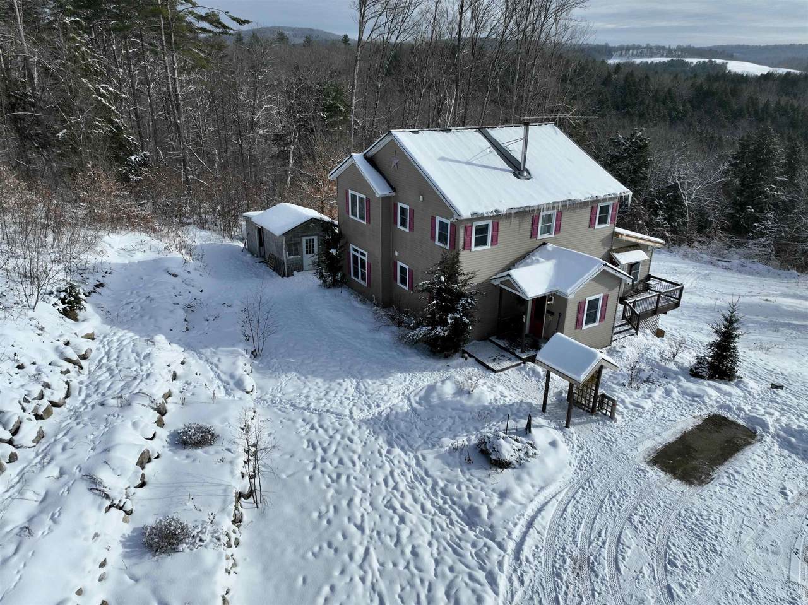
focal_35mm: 24
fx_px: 560
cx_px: 404
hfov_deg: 71.6
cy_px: 302
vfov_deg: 56.8
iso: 100
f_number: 2.8
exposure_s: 1/3200
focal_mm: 12.29
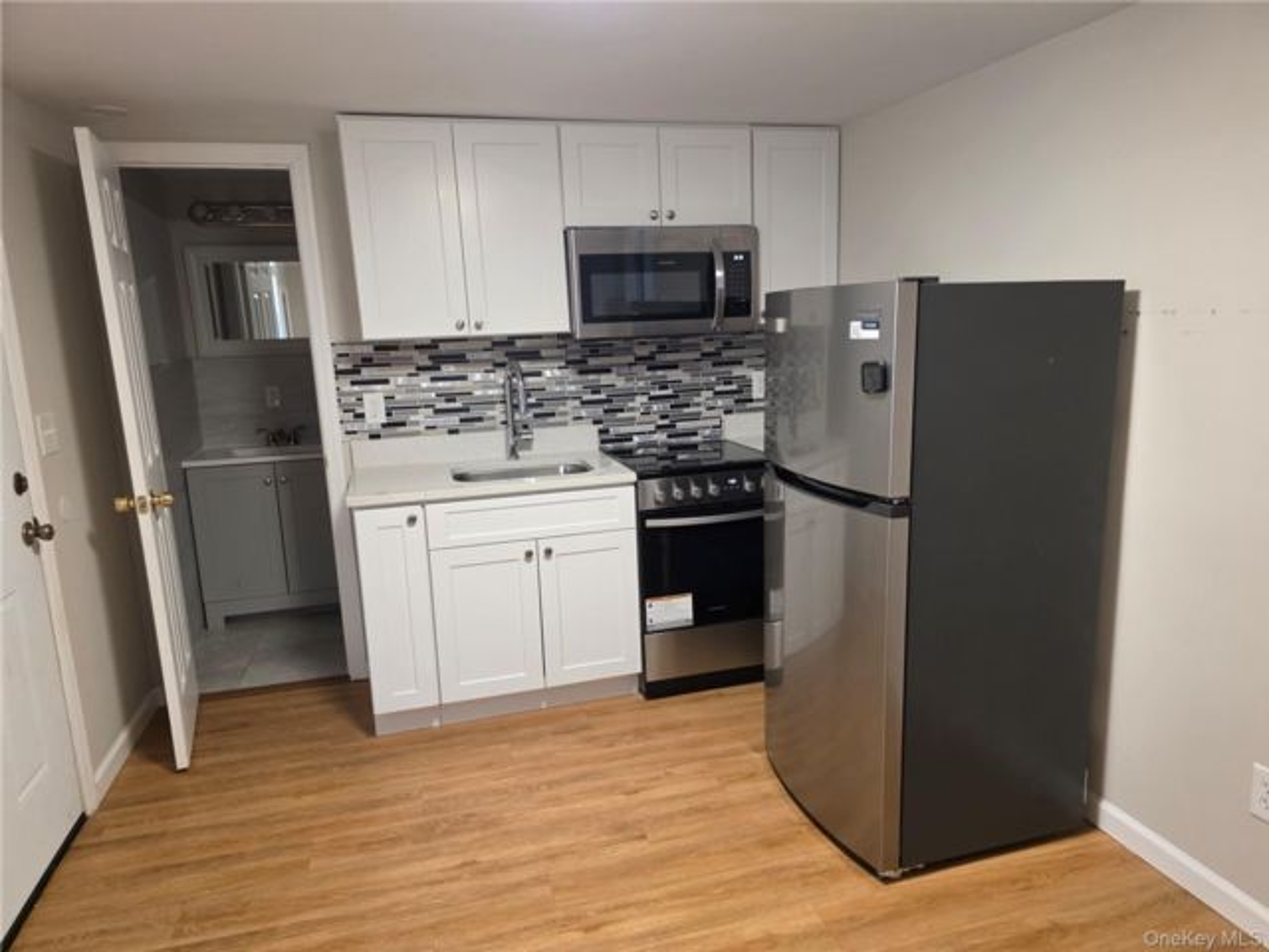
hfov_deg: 73.9
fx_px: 843
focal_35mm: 23
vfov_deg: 58.9
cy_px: 476
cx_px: 634
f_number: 1.7
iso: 640
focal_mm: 6.3
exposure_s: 1/120
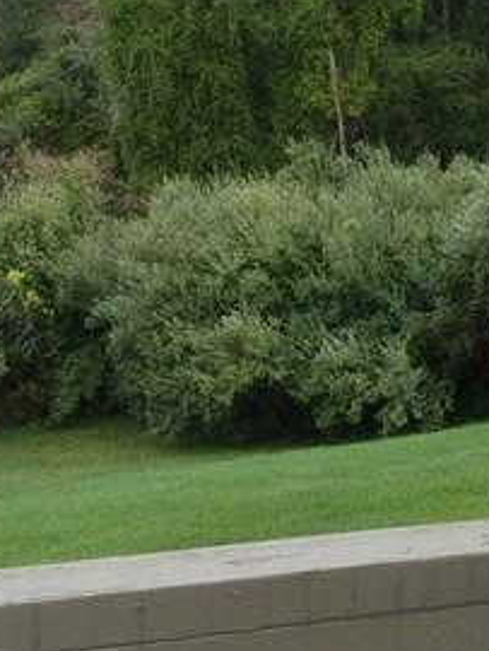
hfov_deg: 13.9
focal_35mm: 106
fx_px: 1993
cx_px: 388
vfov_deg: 18.5
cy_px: 376
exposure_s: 1/125
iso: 80
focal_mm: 5.1
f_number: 3.9
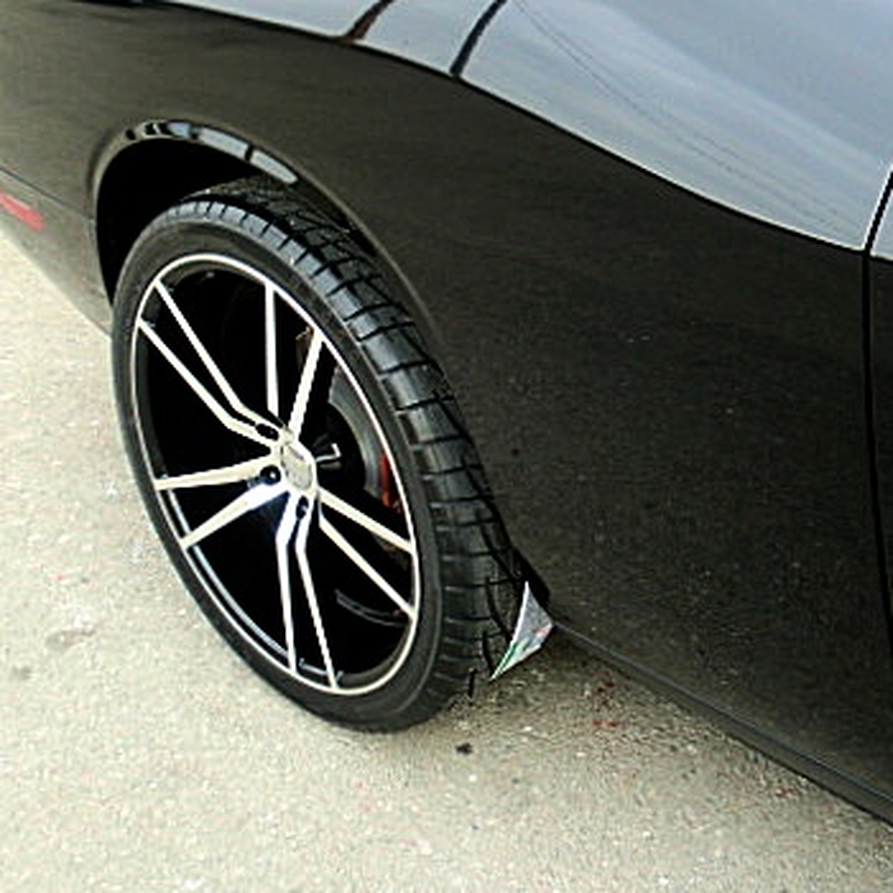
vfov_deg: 39.7
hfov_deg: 39.6
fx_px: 1226
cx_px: 592
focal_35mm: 42
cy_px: 321
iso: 80
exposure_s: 1/60
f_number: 2.6
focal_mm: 4.65
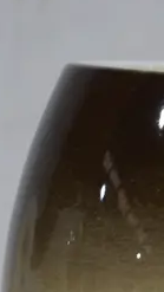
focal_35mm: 208
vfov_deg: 9.7
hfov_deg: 5.8
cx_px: 183
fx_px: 1607
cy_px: 571
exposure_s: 1/60
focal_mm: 23
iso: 640
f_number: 5.1
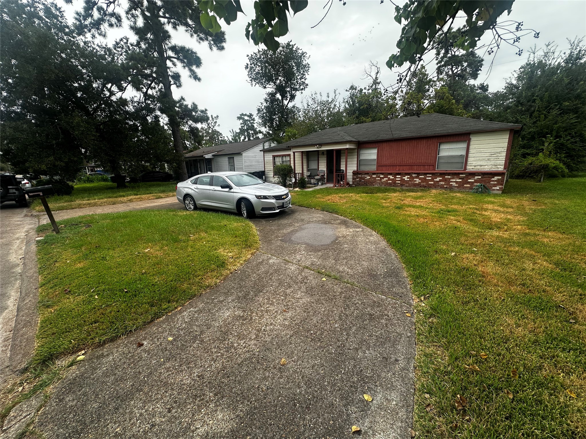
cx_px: 293
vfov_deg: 85.7
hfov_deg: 102.1
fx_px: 237
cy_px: 220
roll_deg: +1.1
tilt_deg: -12.5
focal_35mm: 14
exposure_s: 1/629
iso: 40
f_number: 2.2
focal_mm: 2.22
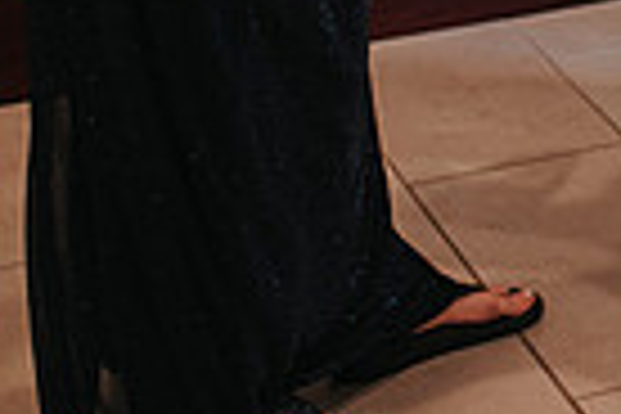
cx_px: 1012
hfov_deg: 13.0
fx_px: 2536
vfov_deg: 9.0
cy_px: -308
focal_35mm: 147
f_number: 3.2
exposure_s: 1/125
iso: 1000
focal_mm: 35
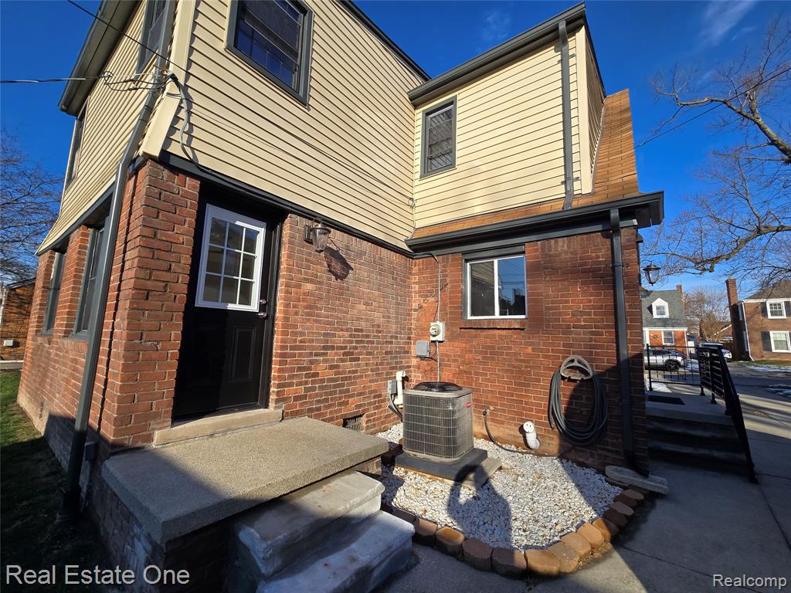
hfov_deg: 106.2
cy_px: 296
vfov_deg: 89.9
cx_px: 396
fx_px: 297
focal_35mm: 13
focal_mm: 2.2
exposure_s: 1/2071
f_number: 2.2
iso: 50
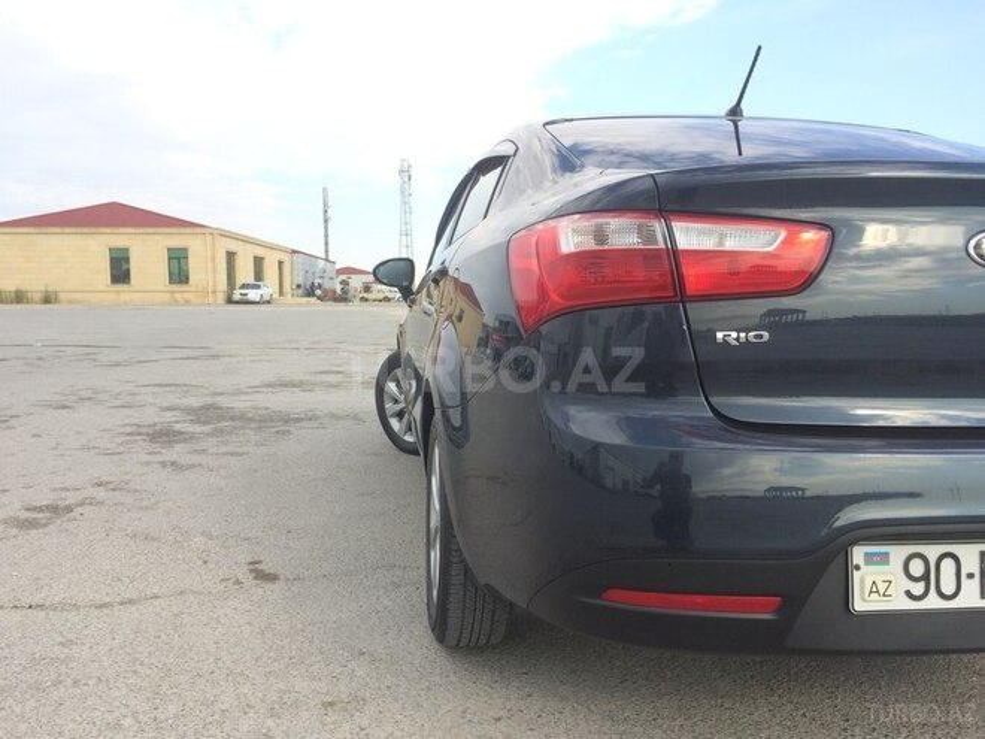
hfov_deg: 61.7
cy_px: 370
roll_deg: +0.1
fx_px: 825
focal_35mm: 29
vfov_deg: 48.2
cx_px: 492
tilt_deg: -6.0
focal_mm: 4.15
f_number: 2.2
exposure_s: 1/612
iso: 32
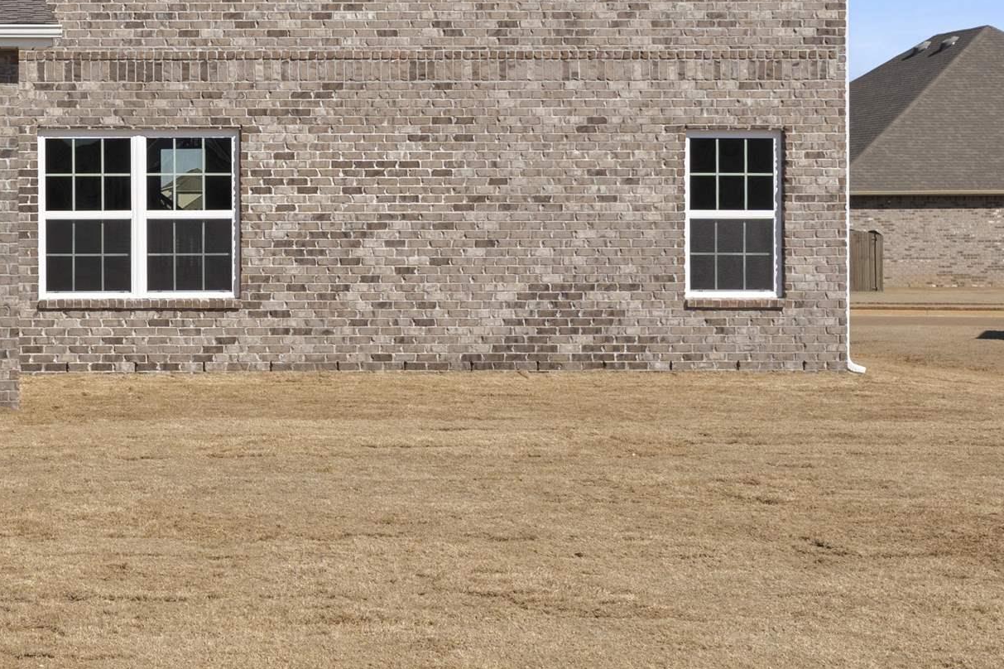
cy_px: 9
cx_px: -55
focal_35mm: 76
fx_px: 2119
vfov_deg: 17.5
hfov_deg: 25.1
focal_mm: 20
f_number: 8
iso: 250
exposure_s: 1/60
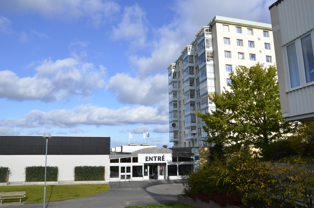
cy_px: 104
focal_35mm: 27
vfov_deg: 47.7
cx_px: 157
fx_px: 235
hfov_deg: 67.5
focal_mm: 18
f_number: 8
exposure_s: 1/250
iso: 110
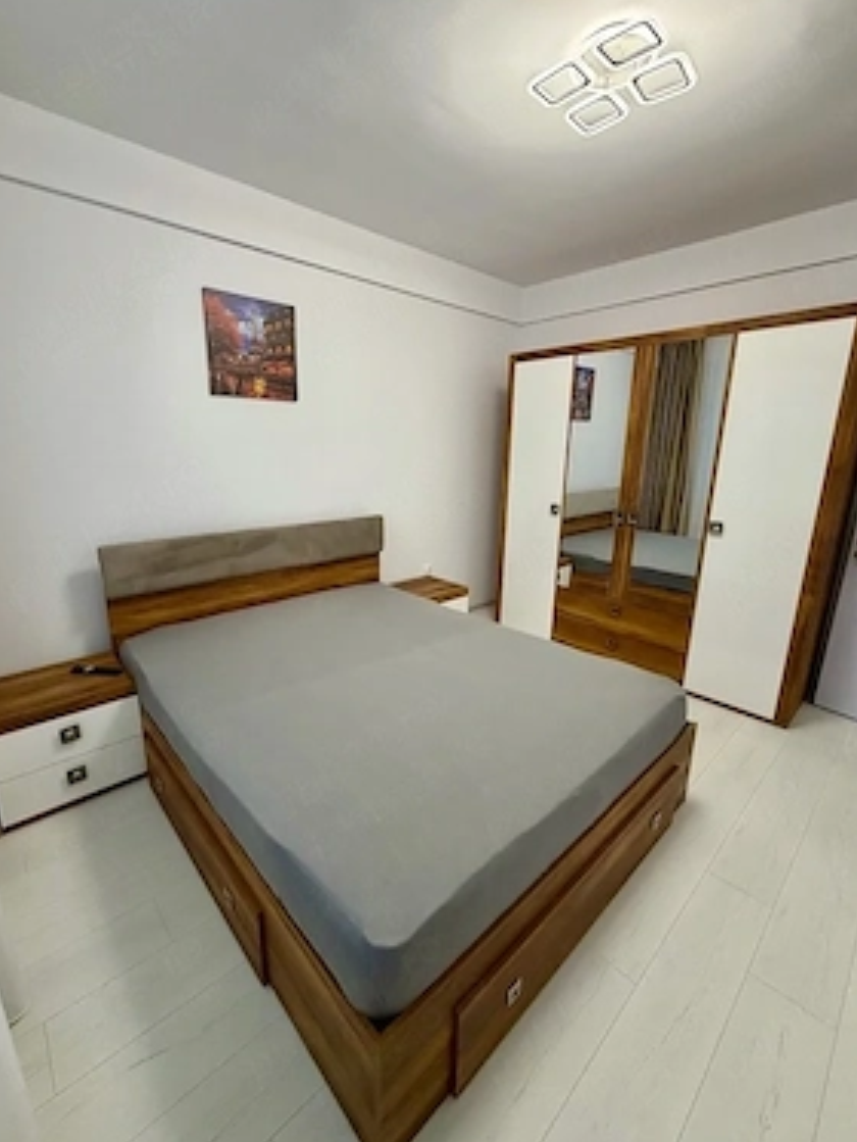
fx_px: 495
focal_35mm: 15
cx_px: 404
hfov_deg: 81.7
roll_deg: -0.6
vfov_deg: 98.2
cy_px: 566
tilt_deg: -13.4
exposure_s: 1/100
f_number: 2.2
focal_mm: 2.22
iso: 160
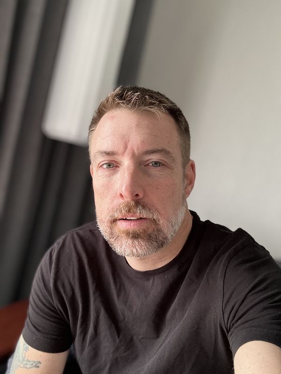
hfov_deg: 46.8
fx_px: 325
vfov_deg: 60.0
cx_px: 140
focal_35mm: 30
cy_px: 187
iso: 80
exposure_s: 1/86
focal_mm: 2.69
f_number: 1.9
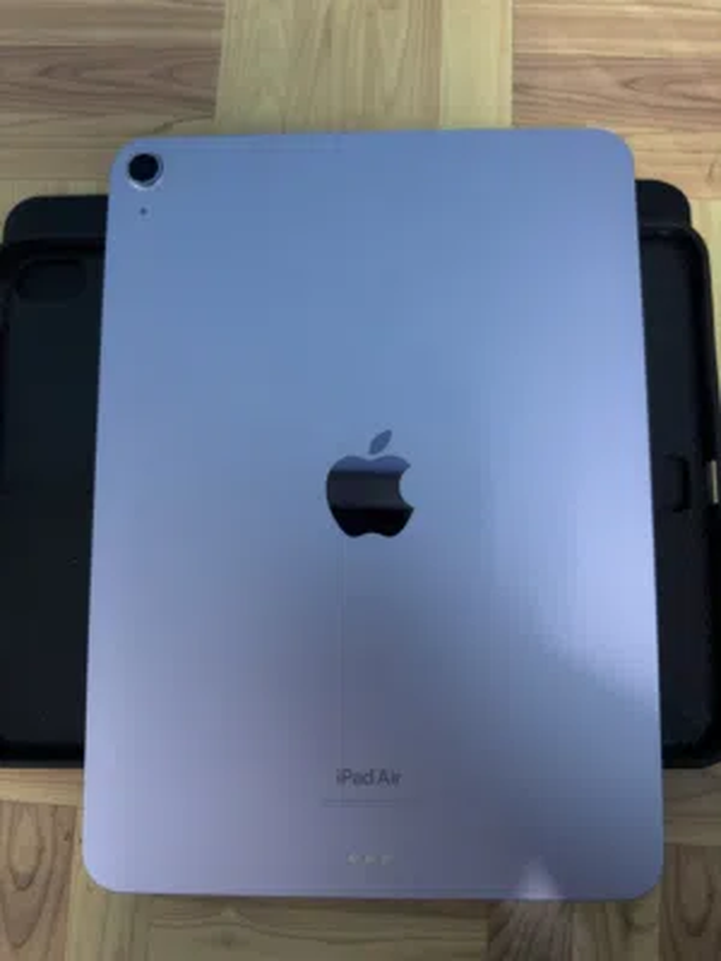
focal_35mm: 24
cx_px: 360
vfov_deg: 71.6
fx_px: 667
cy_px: 480
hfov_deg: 56.8
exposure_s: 1/25
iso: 640
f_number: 1.78
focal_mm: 6.76
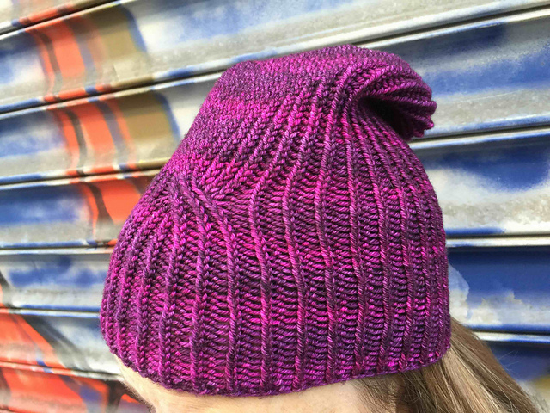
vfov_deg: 48.2
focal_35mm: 29
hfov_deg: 61.7
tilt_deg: -10.5
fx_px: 461
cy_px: 206
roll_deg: +9.5
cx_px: 275
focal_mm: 4.15
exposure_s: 1/17
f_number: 2.2
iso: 50
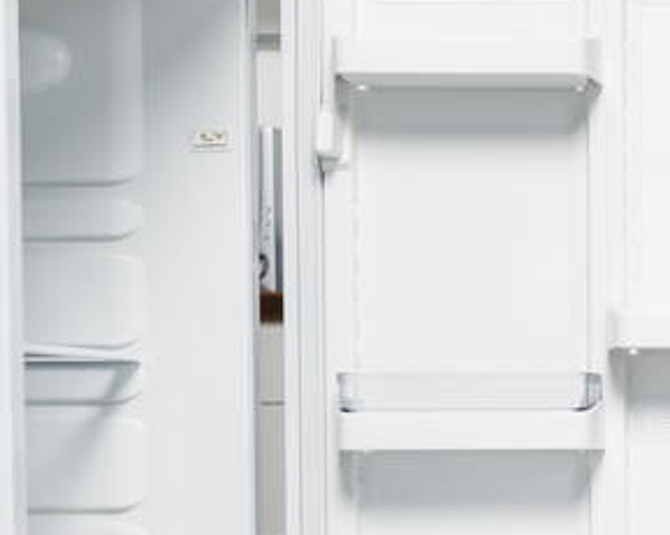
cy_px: 573
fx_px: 2636
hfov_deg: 13.9
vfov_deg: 11.4
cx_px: 883
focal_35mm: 133
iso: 100
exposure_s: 1/160
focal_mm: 40
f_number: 4
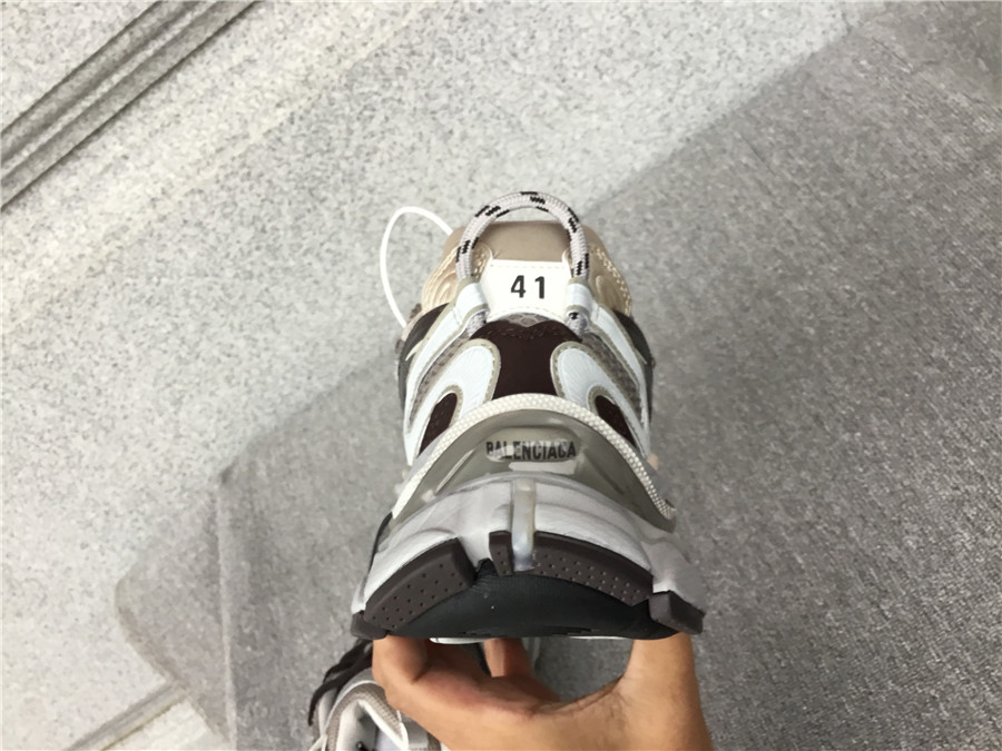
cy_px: 376
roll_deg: +43.6
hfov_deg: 58.4
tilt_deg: -41.8
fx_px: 897
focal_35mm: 31
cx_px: 501
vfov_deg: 45.4
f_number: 2.4
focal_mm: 3.3
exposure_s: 1/33
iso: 25
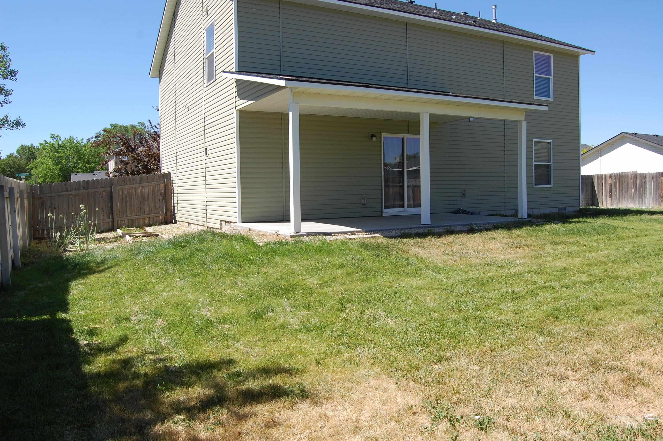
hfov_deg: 67.4
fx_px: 497
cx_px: 332
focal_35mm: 27
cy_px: 220
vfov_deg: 47.8
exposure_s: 1/320
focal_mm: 18
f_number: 9
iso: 200
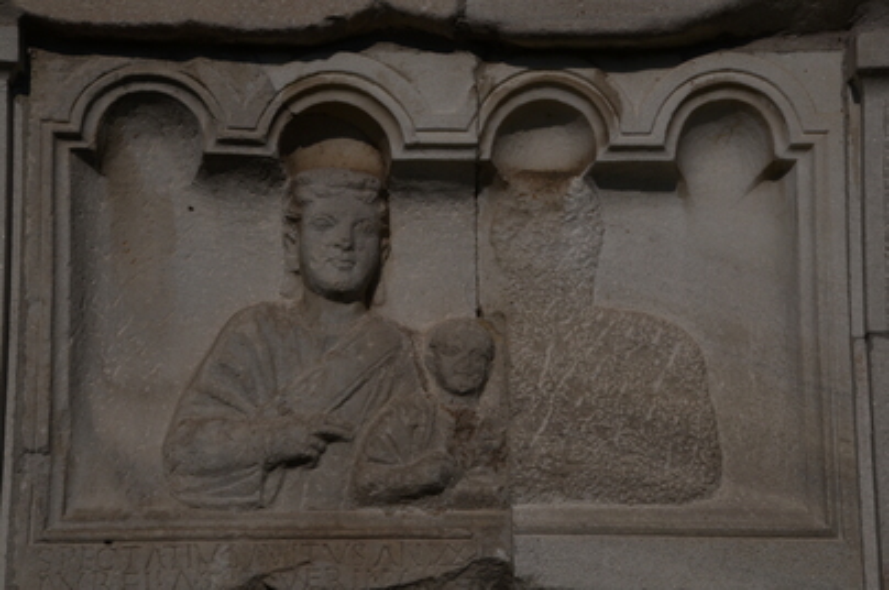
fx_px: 2145
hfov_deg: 23.4
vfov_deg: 15.7
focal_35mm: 87
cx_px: 444
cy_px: 295
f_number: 14
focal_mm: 58
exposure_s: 1/3200
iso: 320
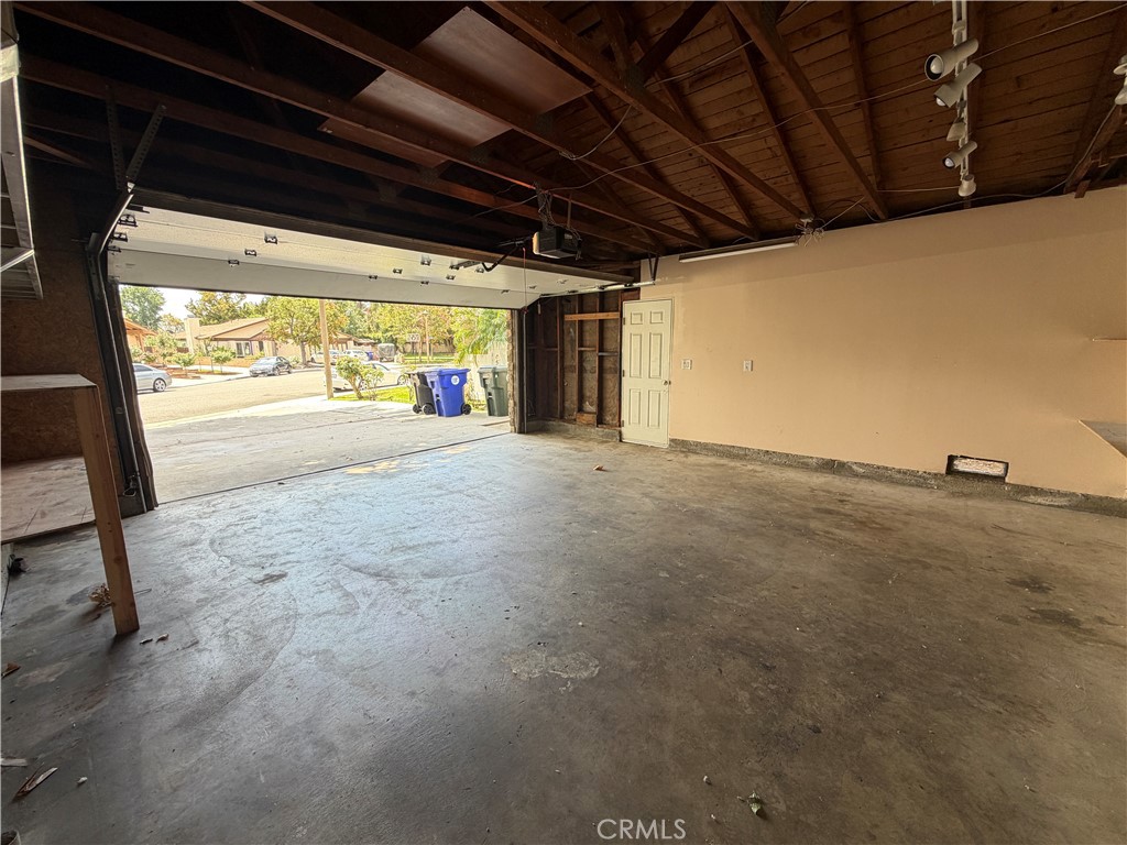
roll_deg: +0.4
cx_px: 564
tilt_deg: -9.8
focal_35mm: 14
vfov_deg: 85.7
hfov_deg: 102.1
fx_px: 456
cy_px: 422
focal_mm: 2.22
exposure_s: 1/121
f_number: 2.2
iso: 64
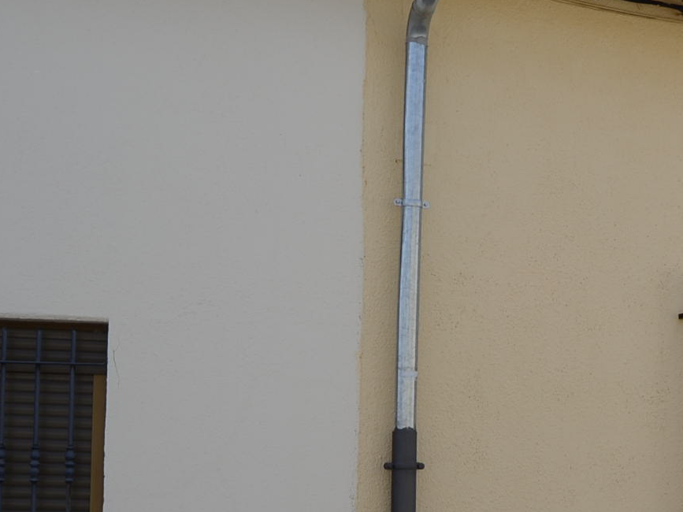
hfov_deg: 26.5
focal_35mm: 69
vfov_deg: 20.9
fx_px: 1361
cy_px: 445
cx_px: 696
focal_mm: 18
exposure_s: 1/250
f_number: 8
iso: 100
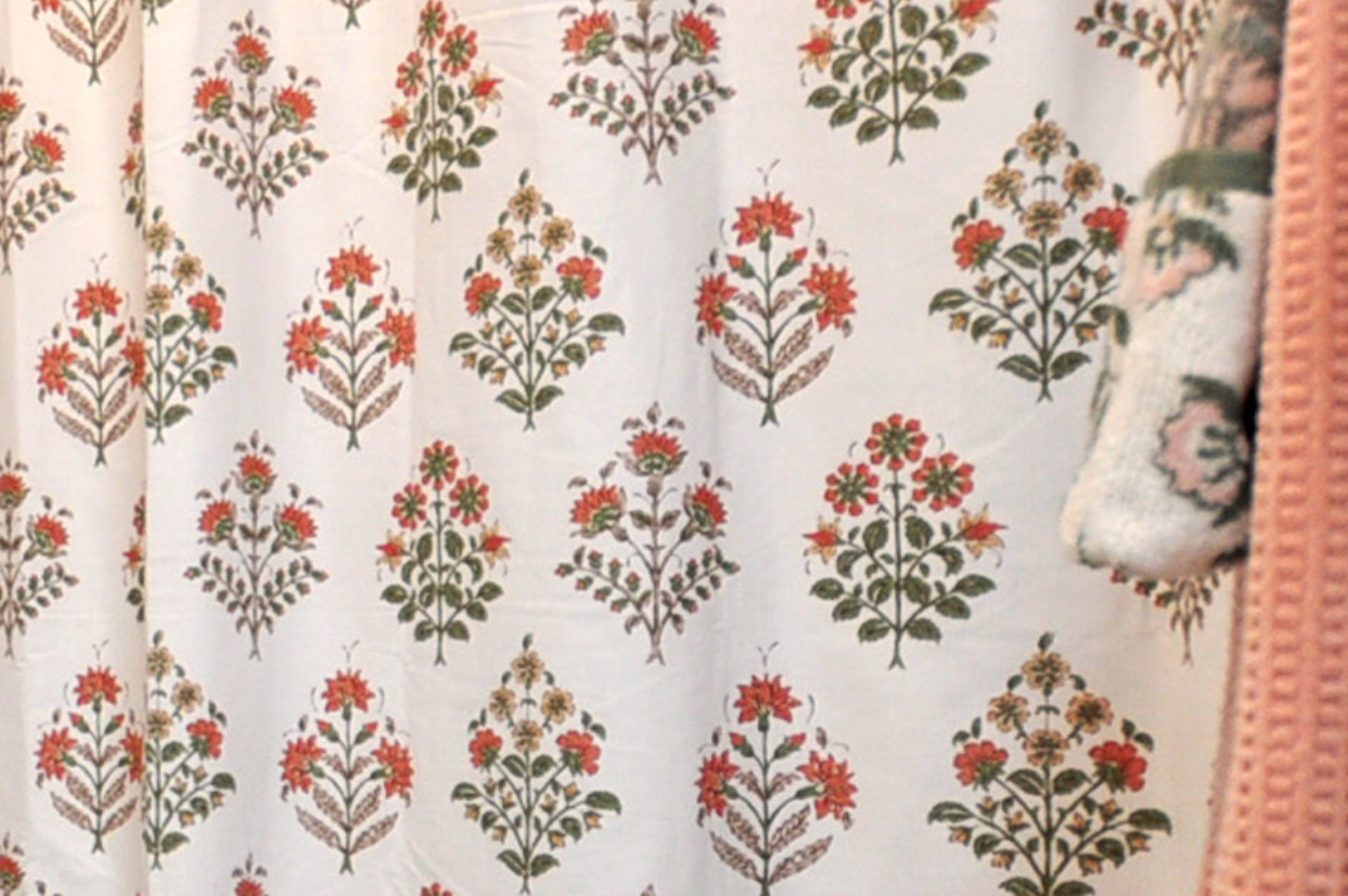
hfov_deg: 32.4
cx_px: -347
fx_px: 1795
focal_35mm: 48
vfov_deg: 27.7
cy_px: 639
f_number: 3.5
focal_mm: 10
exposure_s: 1/50
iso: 320
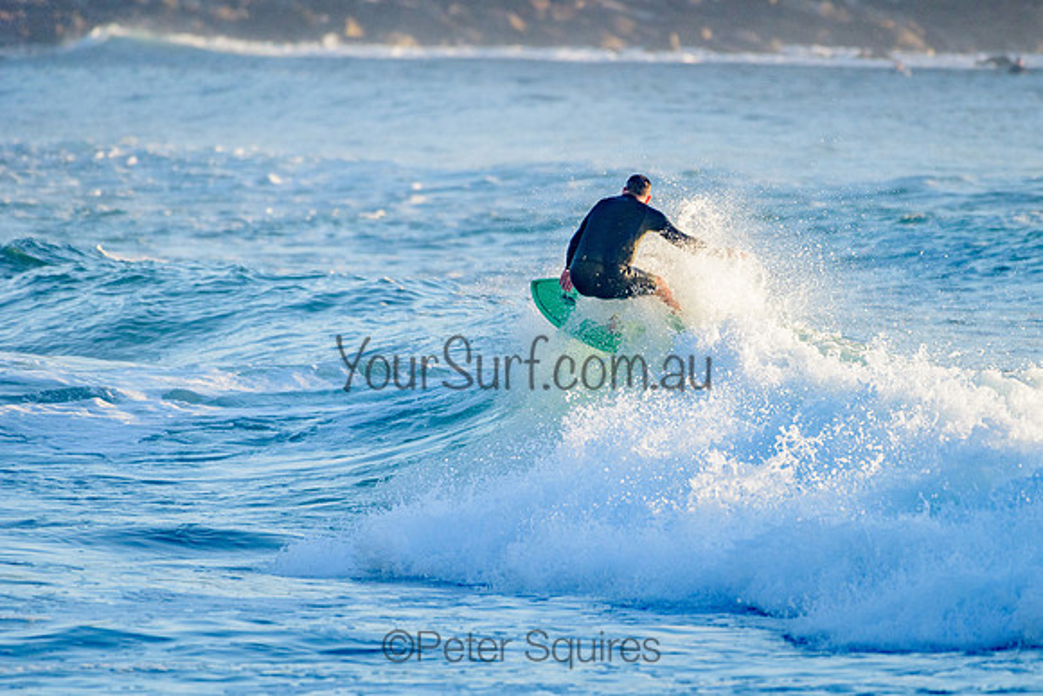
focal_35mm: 613
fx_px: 17757
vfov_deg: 2.2
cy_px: 420
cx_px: 633
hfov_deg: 3.4
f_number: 5.6
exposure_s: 1/2000
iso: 640
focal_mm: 500
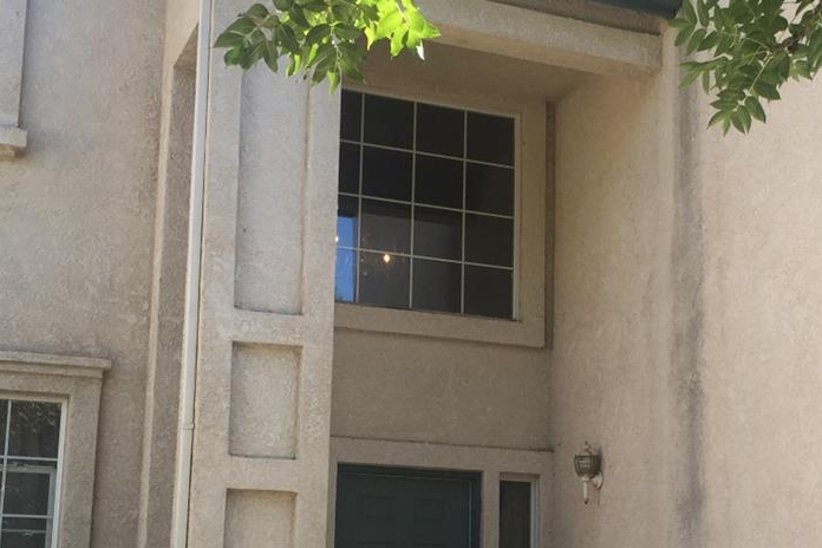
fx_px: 1484
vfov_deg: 20.8
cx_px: 619
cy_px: 399
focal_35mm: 65
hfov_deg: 30.4
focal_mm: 4.15
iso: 32
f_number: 2.2
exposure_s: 1/359
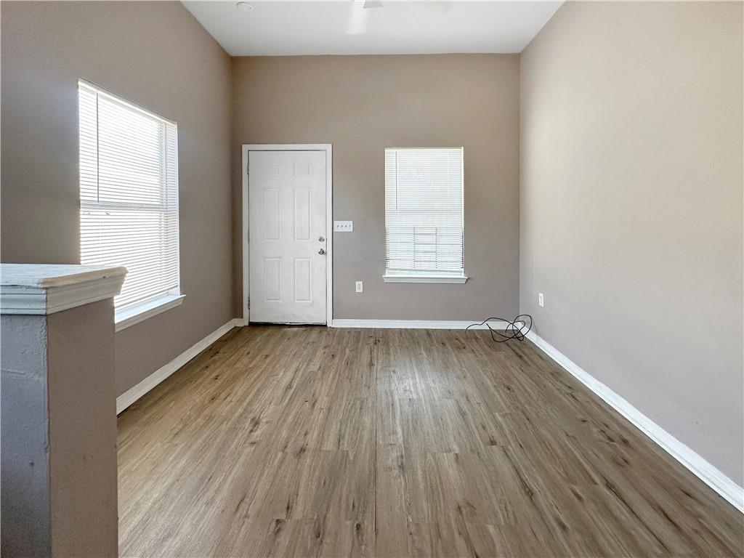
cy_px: 279
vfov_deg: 85.7
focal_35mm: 14
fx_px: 301
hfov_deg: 102.1
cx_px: 372
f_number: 2.2
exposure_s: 1/120
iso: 160
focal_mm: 2.22
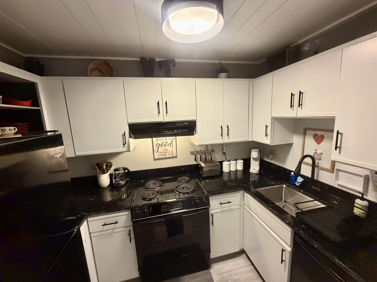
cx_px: 188
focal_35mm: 14
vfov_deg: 85.7
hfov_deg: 102.1
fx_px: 152
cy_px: 141
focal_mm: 2.22
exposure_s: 1/60
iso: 500
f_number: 2.2
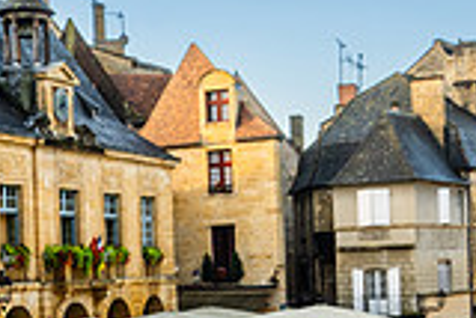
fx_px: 1244
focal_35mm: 94
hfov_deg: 21.7
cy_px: 343
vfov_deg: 14.3
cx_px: 229
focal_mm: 26
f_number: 8
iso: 220
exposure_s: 1/60
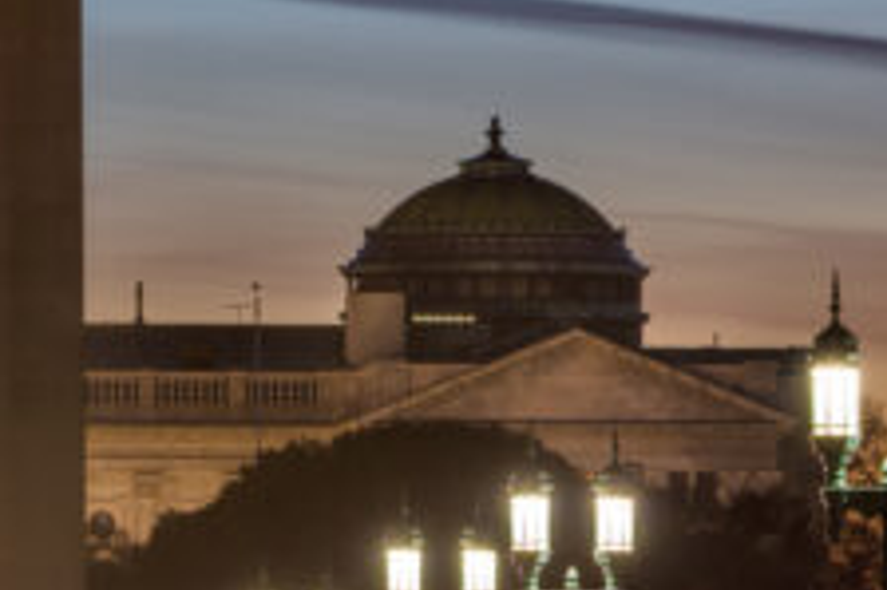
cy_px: 398
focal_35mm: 641
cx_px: -618
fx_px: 15781
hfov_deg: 3.2
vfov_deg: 2.1
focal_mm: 140
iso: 64
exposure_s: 30
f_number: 22
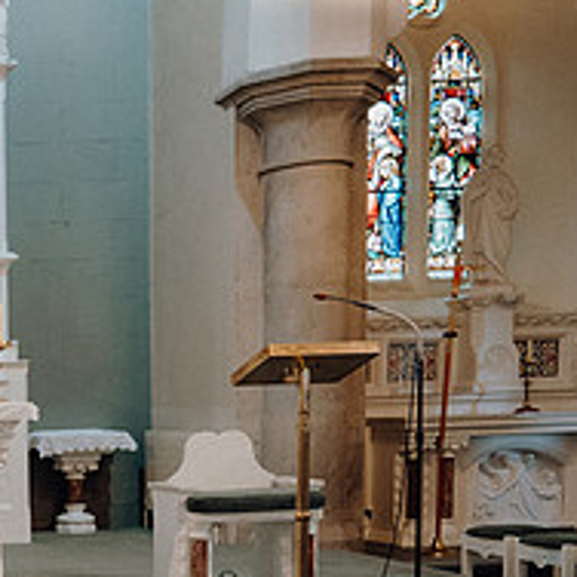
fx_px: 1188
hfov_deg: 22.8
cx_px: -264
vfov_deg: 26.3
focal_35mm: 63
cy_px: 529
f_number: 3.5
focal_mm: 24
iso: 2500
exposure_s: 1/160
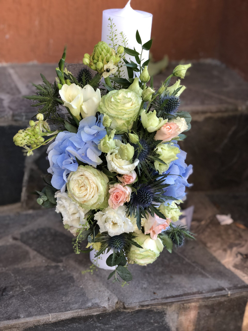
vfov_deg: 36.8
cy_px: 166
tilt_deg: -24.8
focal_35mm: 52
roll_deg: -4.1
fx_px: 497
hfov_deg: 28.0
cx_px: 124
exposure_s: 1/60
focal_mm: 6
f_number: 2.4
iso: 40
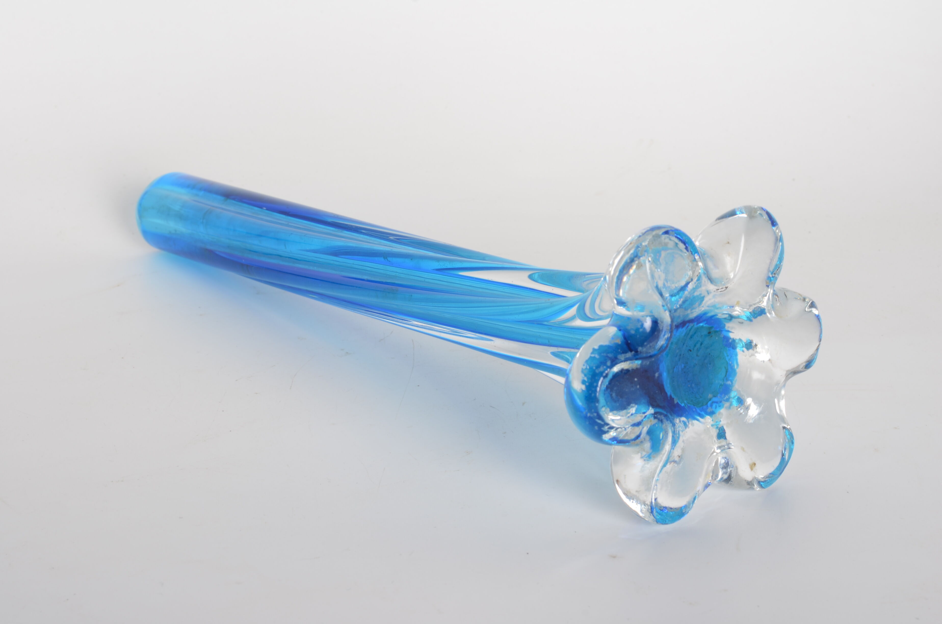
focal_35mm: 75
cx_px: 471
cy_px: 312
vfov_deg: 18.1
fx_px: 1958
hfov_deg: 27.0
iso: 100
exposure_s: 1/125
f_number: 14
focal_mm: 50
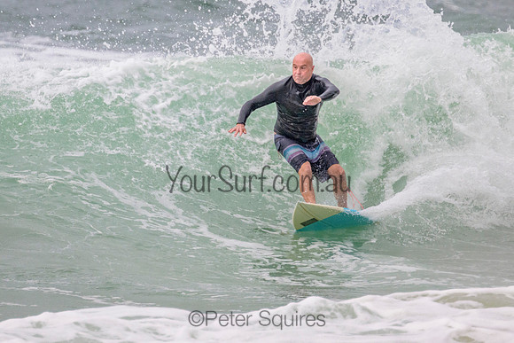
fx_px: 15529
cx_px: 215
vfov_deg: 1.3
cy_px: 110
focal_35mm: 1087
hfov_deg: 1.9
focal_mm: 800
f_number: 11
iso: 1600
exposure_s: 1/2000
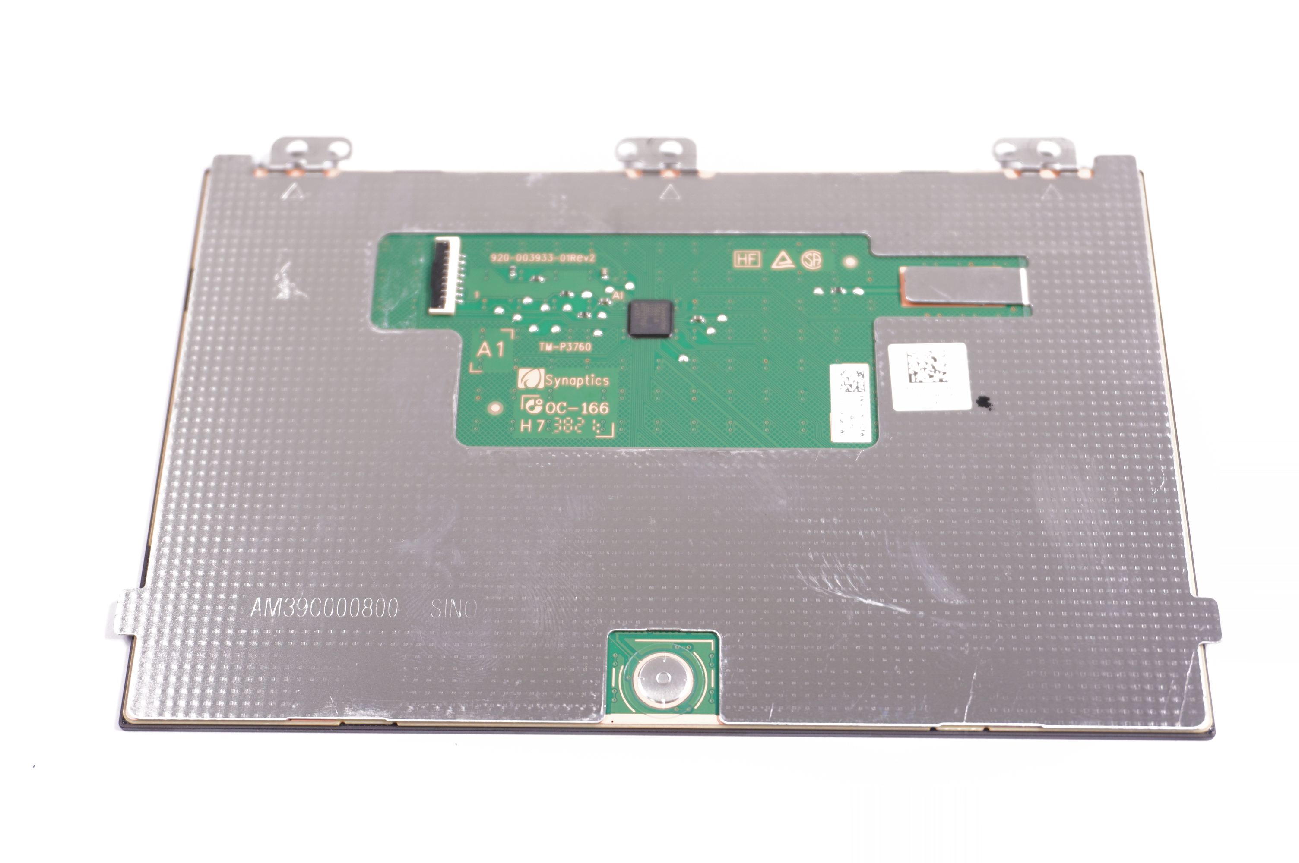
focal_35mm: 51
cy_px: 432
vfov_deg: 26.4
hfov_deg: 38.9
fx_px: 1839
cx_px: 650
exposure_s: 1/40
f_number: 5.6
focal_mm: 34
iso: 320
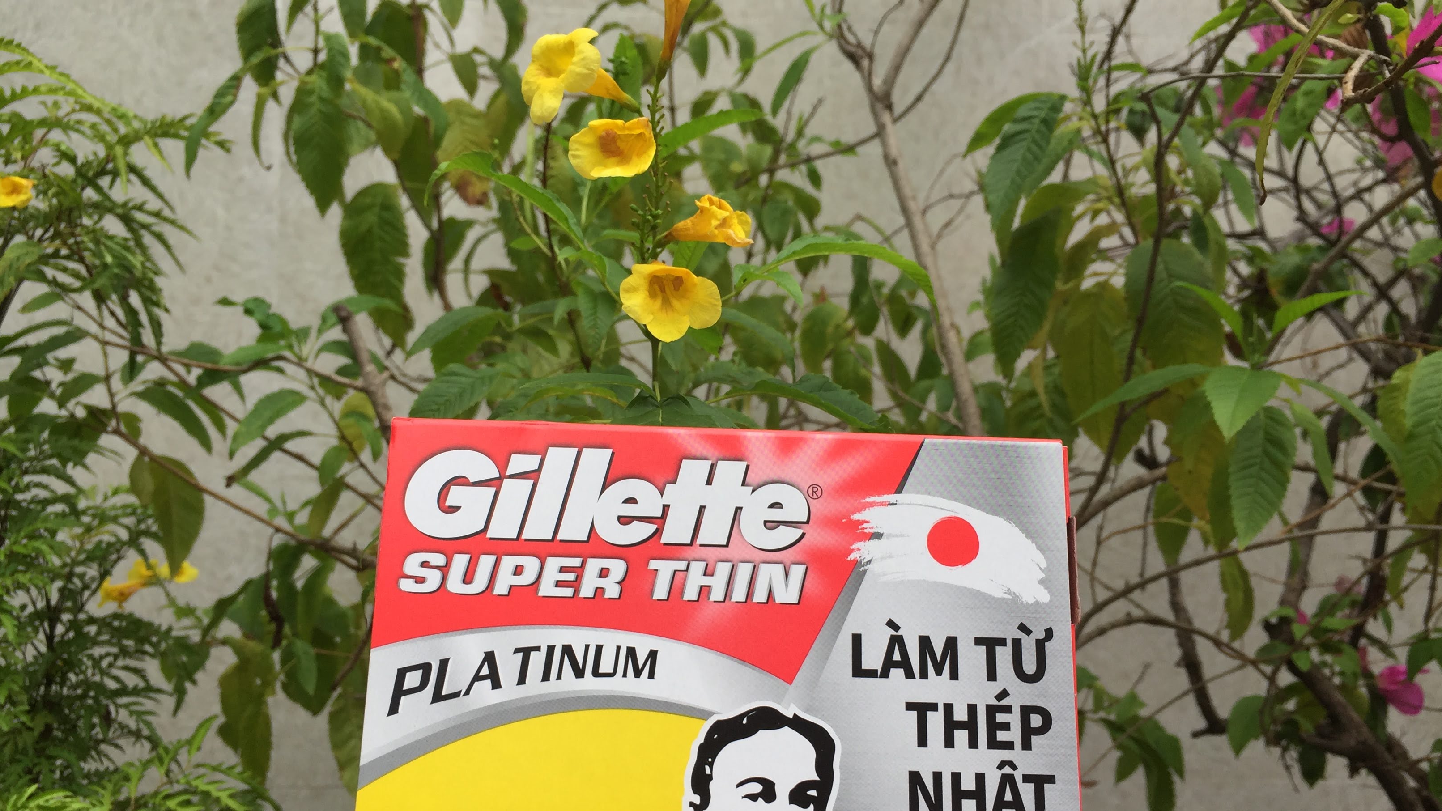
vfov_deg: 36.6
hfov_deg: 61.0
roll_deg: -2.0
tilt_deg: +6.8
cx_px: 722
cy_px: 469
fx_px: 1224
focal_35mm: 32
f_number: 2.2
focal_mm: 4.15
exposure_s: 1/319
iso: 32
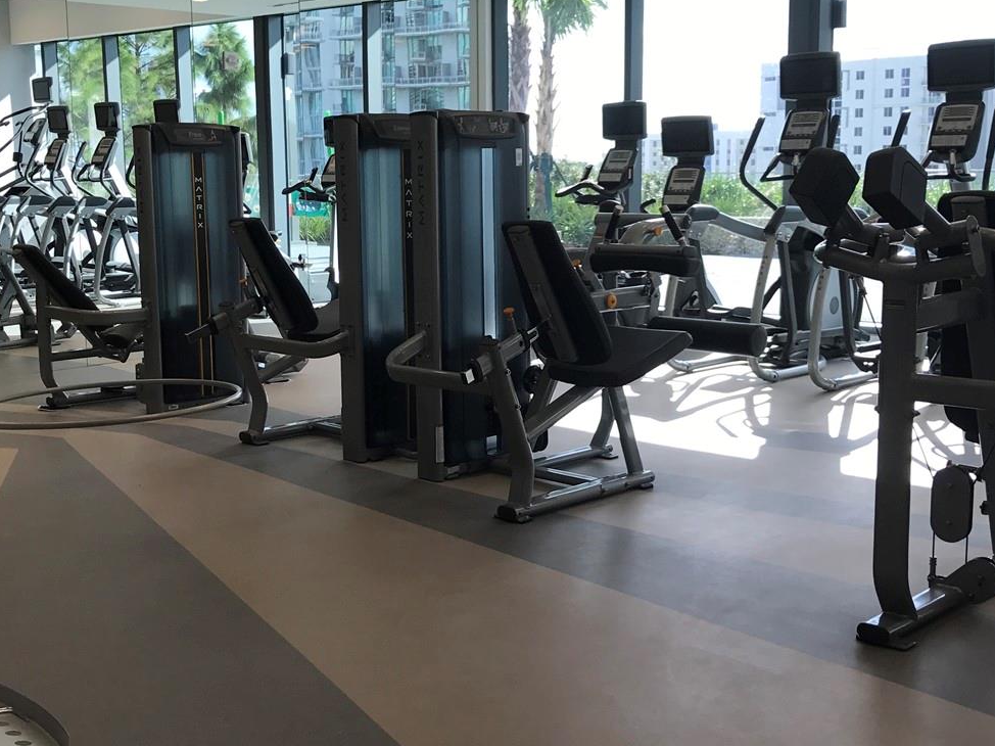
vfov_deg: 31.5
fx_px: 1322
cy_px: 378
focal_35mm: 46
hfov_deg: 41.2
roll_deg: +1.2
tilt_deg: -9.2
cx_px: 438
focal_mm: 3.99
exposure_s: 1/272
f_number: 1.8
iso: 20
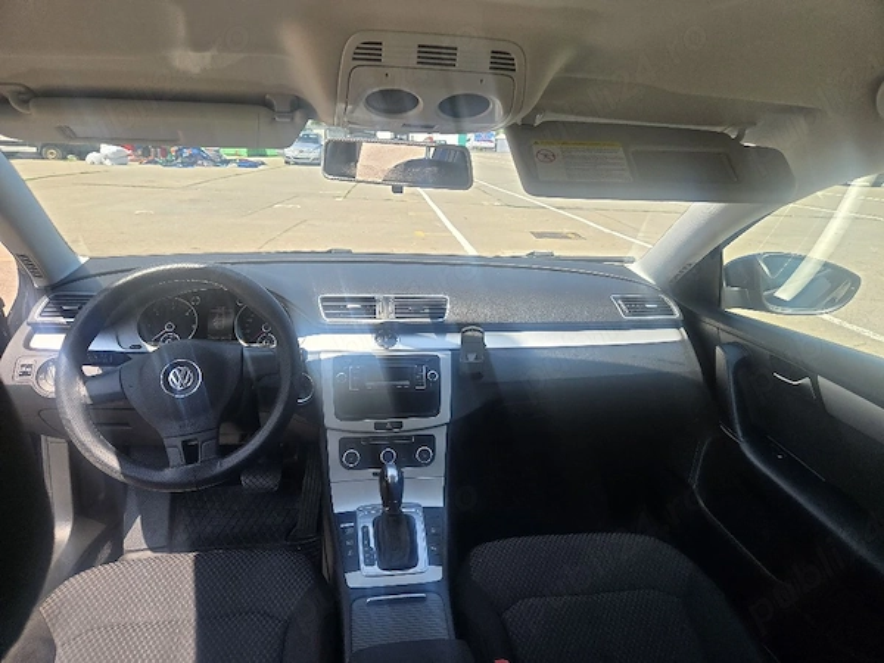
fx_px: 587
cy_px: 332
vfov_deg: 58.9
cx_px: 442
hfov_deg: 73.9
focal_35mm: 23
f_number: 1.8
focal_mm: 5.4
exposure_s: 1/2000
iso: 80
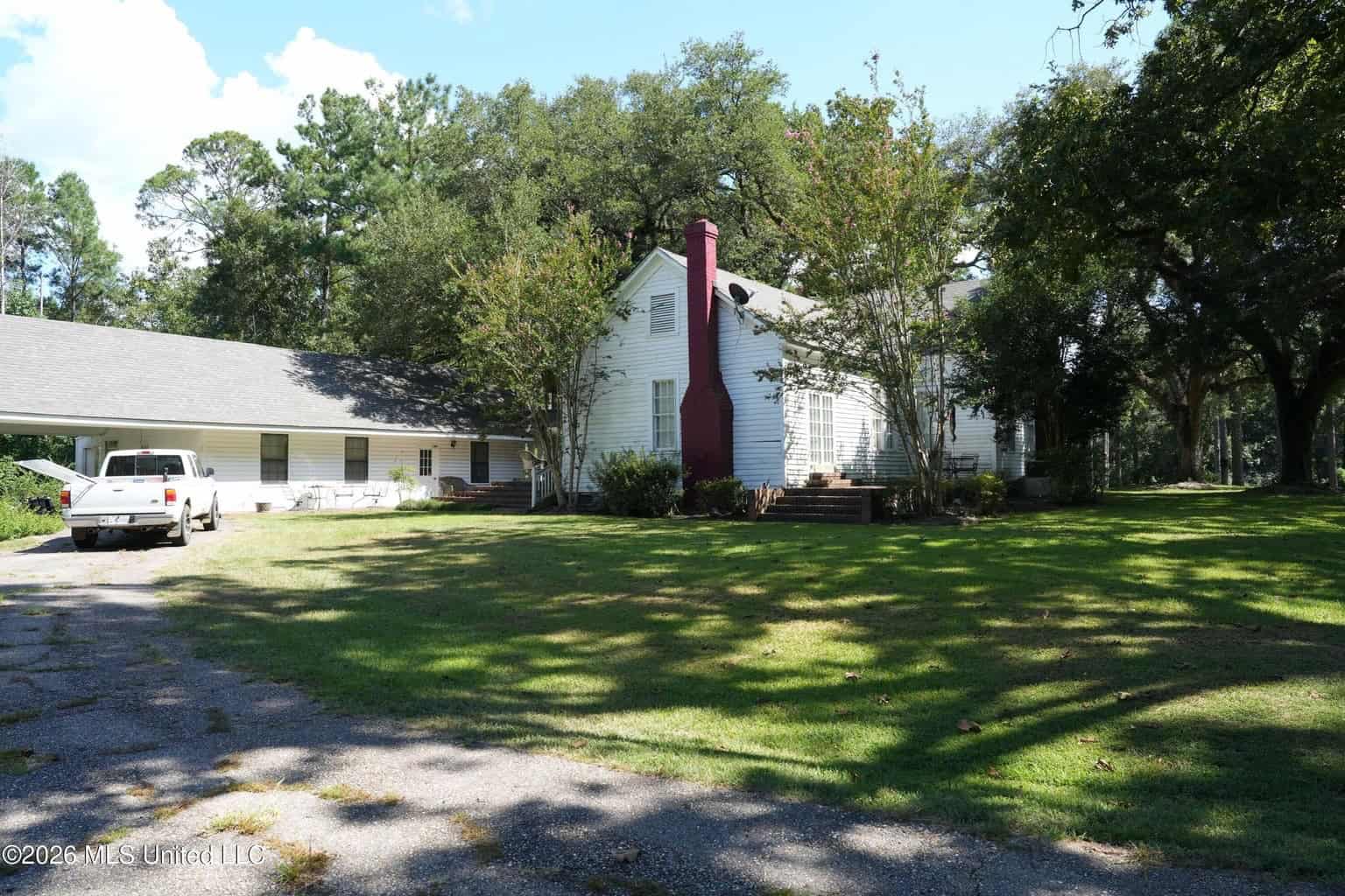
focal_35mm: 24
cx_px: 672
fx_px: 897
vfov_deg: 53.1
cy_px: 448
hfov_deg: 73.7
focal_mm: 24
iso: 320
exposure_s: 1/250
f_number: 8
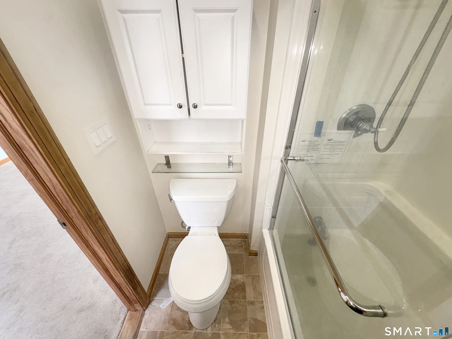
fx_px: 183
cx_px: 226
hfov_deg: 102.1
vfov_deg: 85.7
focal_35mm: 14
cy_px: 170
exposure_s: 1/60
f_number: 2.2
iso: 80
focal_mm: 2.22
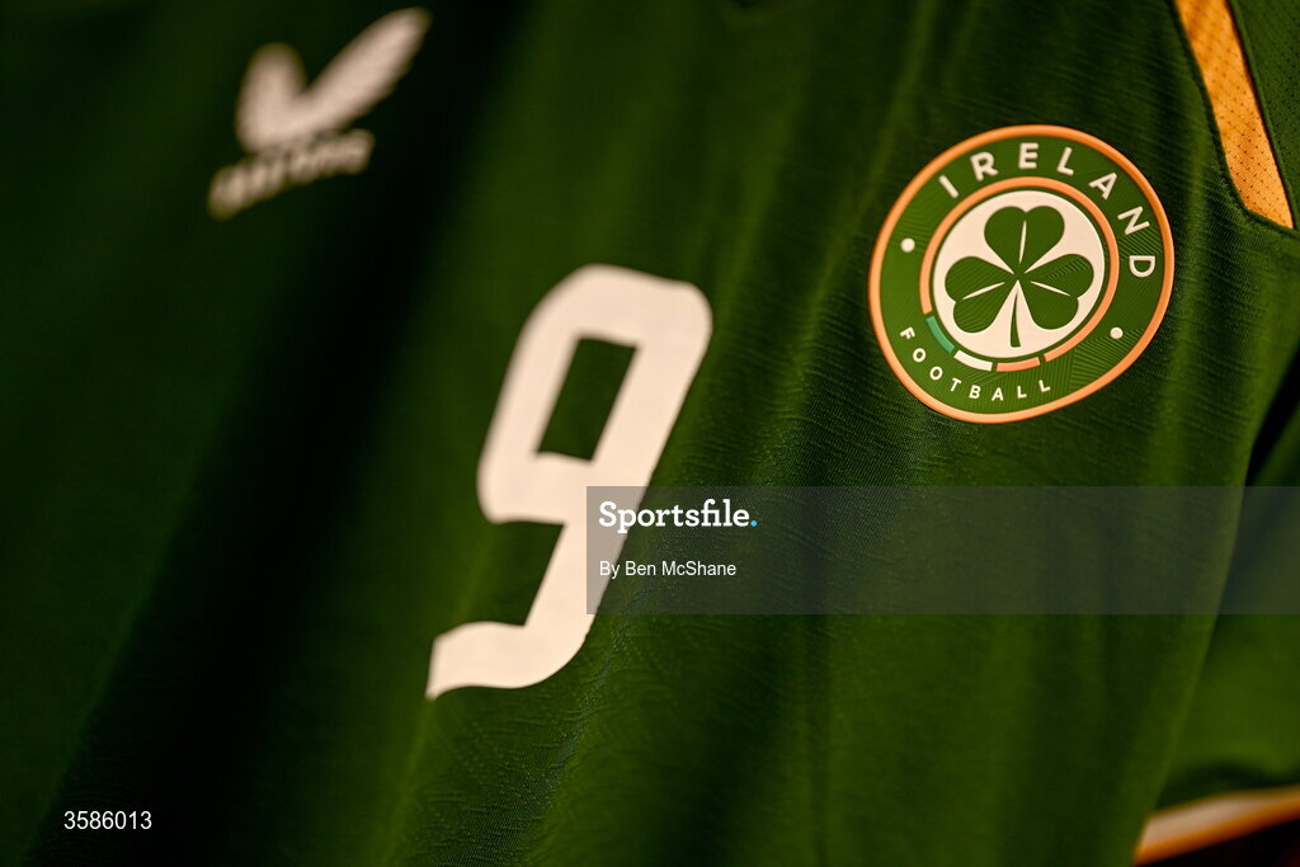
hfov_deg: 19.5
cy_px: 434
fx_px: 3792
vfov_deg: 13.0
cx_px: 650
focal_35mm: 105
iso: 250
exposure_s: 1/200
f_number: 1.4
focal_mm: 105
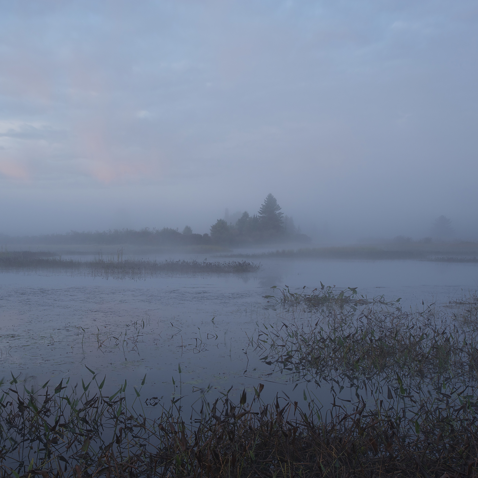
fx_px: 703
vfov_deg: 37.6
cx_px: 165
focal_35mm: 45
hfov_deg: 37.2
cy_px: 239
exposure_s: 30
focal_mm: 35
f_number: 18
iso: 200
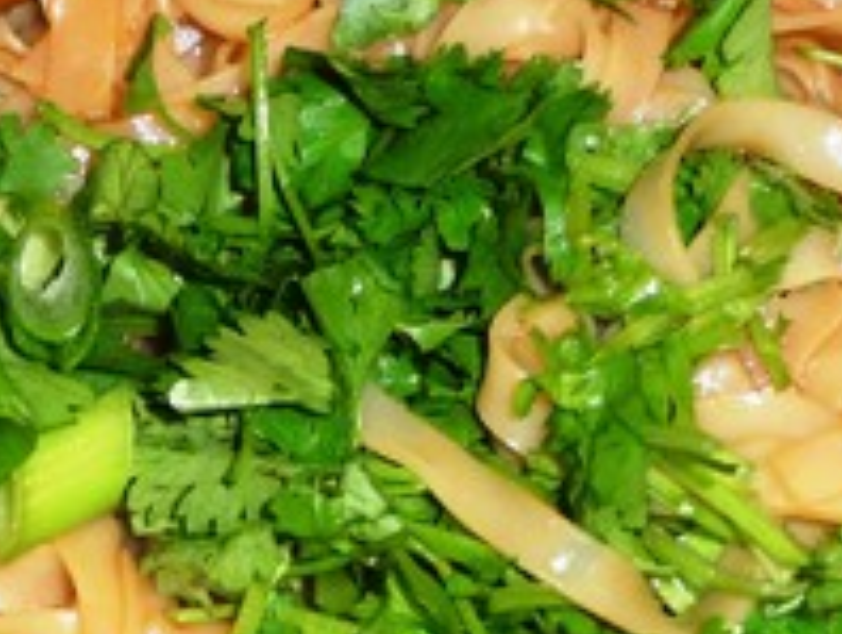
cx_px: -47
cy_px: 519
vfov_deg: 11.5
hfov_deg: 14.9
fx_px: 3142
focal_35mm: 129
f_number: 3.9
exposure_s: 1/30
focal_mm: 6.7
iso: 100
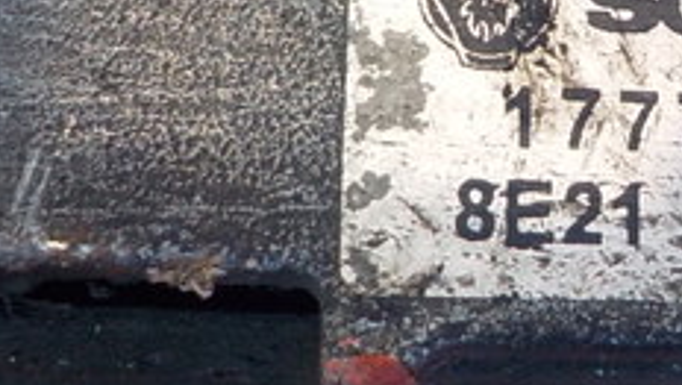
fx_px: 1629
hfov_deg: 22.9
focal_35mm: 90
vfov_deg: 13.4
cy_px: 38
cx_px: 650
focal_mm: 4.1
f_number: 3.3
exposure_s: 1/30
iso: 180
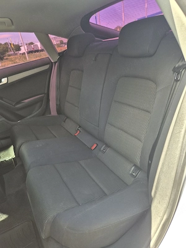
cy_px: 124
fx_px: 165
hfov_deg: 58.9
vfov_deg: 73.9
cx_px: 93
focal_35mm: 23
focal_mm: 5.4
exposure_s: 1/182
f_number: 1.8
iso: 40
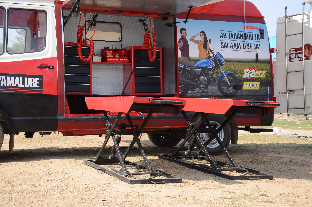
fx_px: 493
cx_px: 156
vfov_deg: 23.7
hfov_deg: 35.1
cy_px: 104
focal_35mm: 57
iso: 100
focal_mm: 38
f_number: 6.3
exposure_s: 1/200
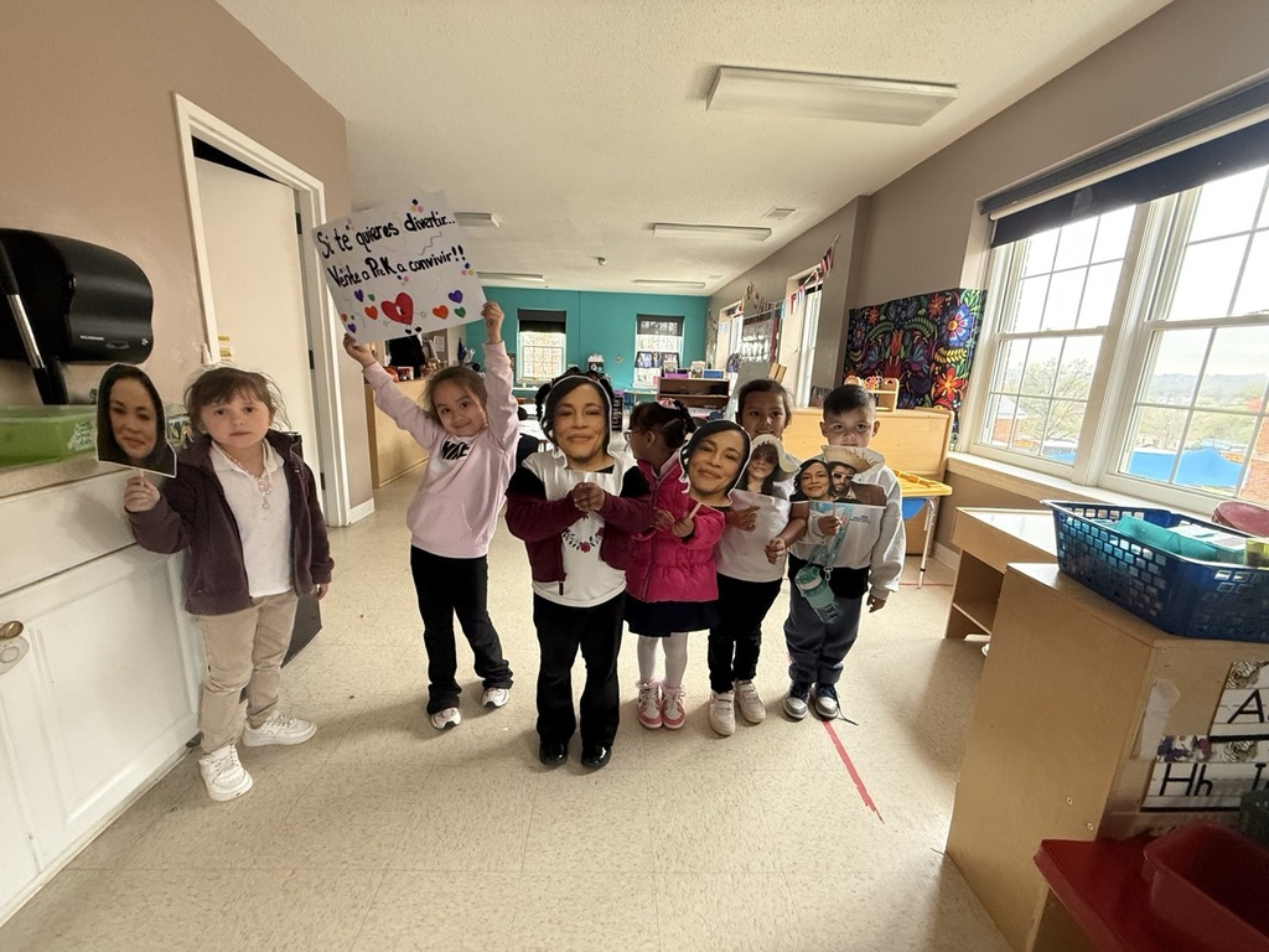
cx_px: 634
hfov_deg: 102.1
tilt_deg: -12.0
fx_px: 513
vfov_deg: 85.7
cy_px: 476
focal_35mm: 14
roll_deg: -2.4
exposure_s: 1/60
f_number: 2.2
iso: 400
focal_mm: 2.22
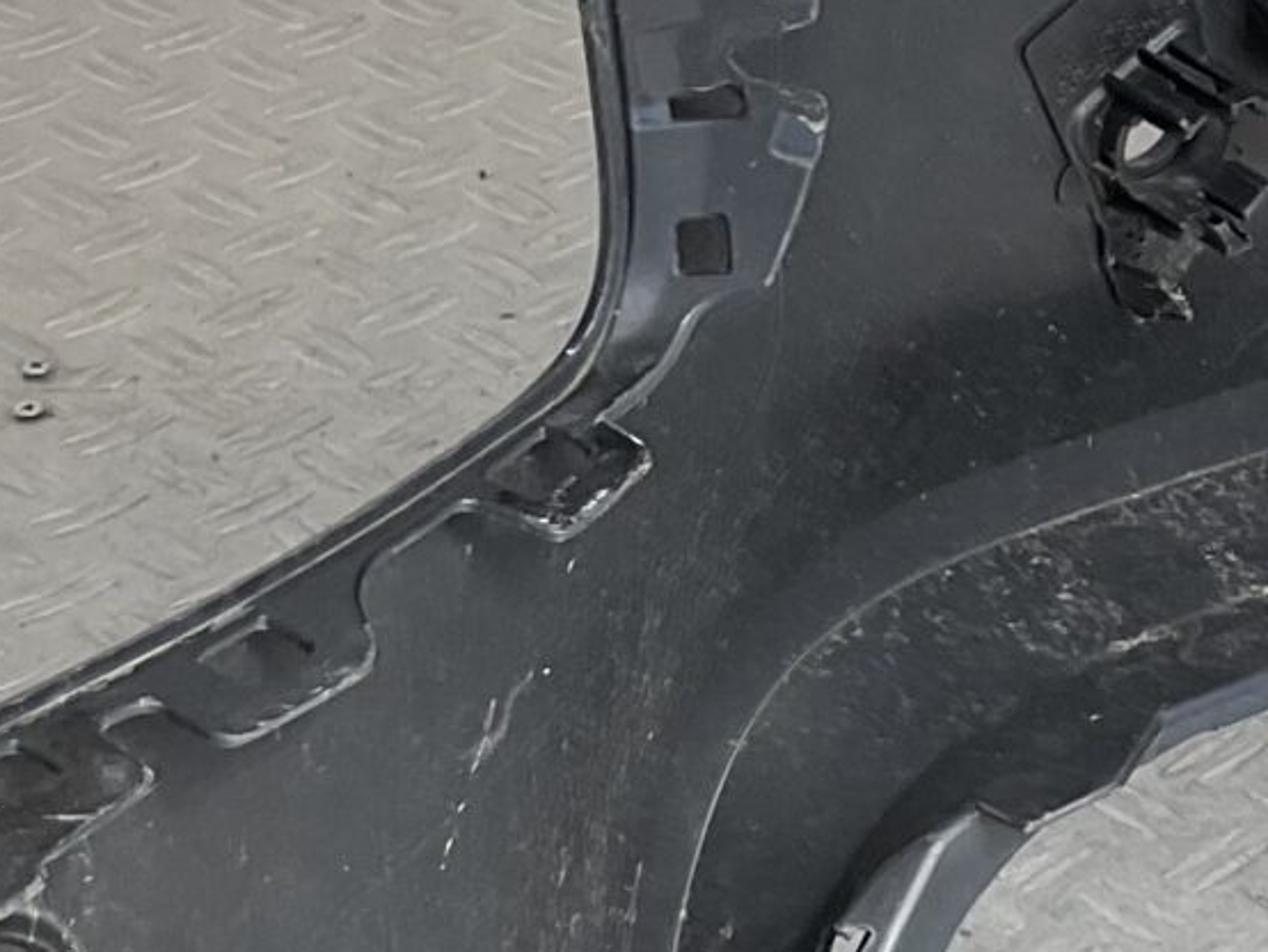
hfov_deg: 13.7
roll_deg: -8.2
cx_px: 1964
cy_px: 634
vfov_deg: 11.1
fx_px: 4911
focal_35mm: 134
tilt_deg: -32.7
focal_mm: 3
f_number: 1.8
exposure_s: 1/277
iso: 16
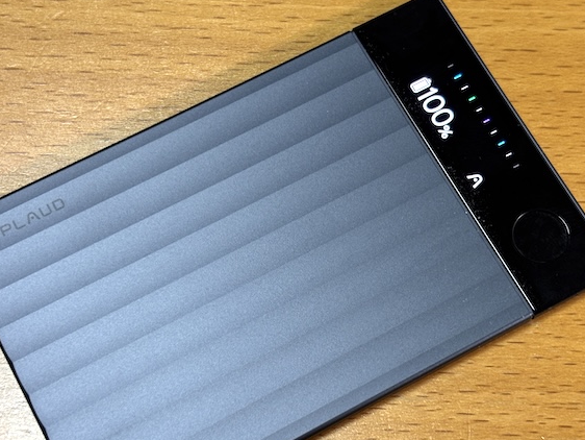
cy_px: 248
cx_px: 277
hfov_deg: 26.3
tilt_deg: -69.4
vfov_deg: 19.9
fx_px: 1251
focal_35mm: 74
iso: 100
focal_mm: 5.96
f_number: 1.6
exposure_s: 1/50
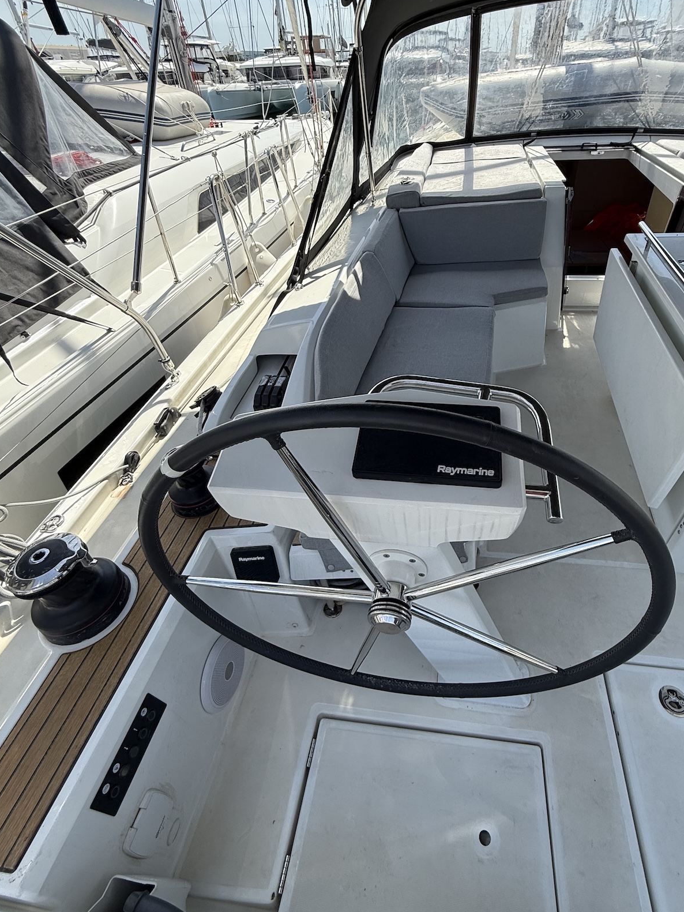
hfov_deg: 74.2
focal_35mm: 17
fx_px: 448
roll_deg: +2.3
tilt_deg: -38.0
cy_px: 417
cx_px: 399
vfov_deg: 90.8
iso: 64
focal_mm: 2.22
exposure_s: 1/1497
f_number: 2.2
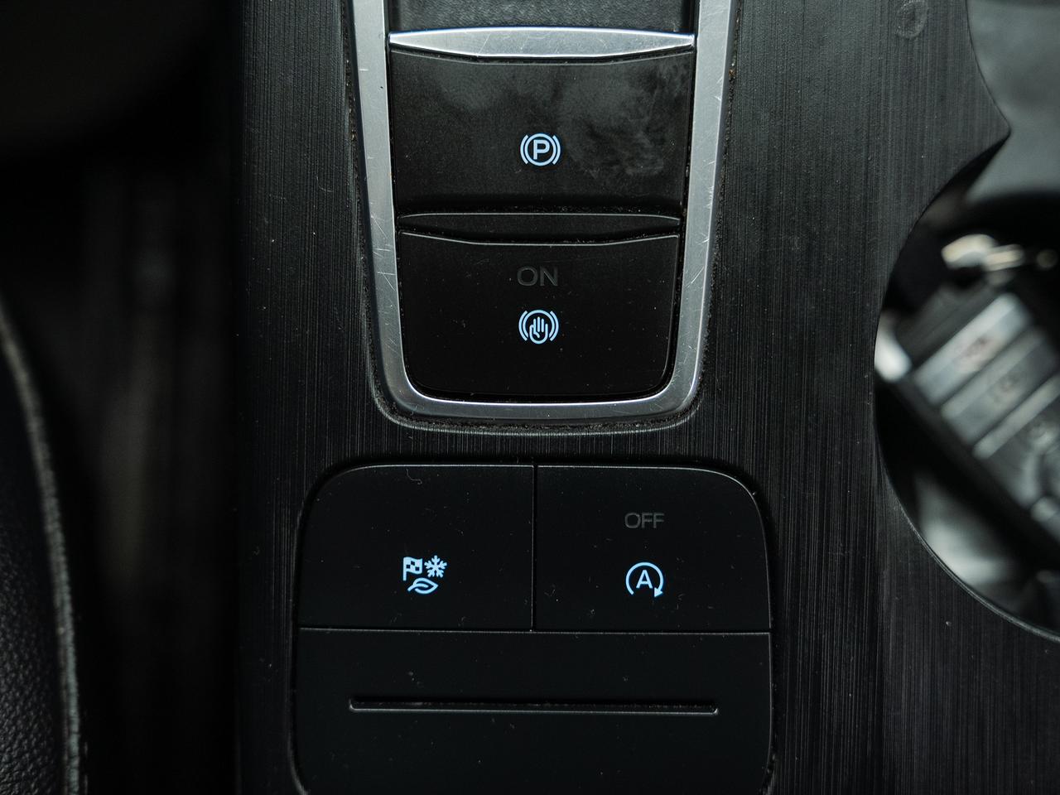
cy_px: 398
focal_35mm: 50
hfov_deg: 38.5
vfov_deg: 29.4
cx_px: 530
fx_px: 1517
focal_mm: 43.6
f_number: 3.5
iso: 640
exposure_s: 1/30
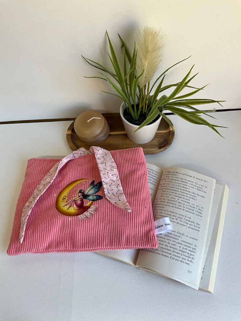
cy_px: 160
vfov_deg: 61.7
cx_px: 120
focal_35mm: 29
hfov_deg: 48.2
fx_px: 269
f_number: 1.8
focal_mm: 3
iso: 20
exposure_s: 1/100
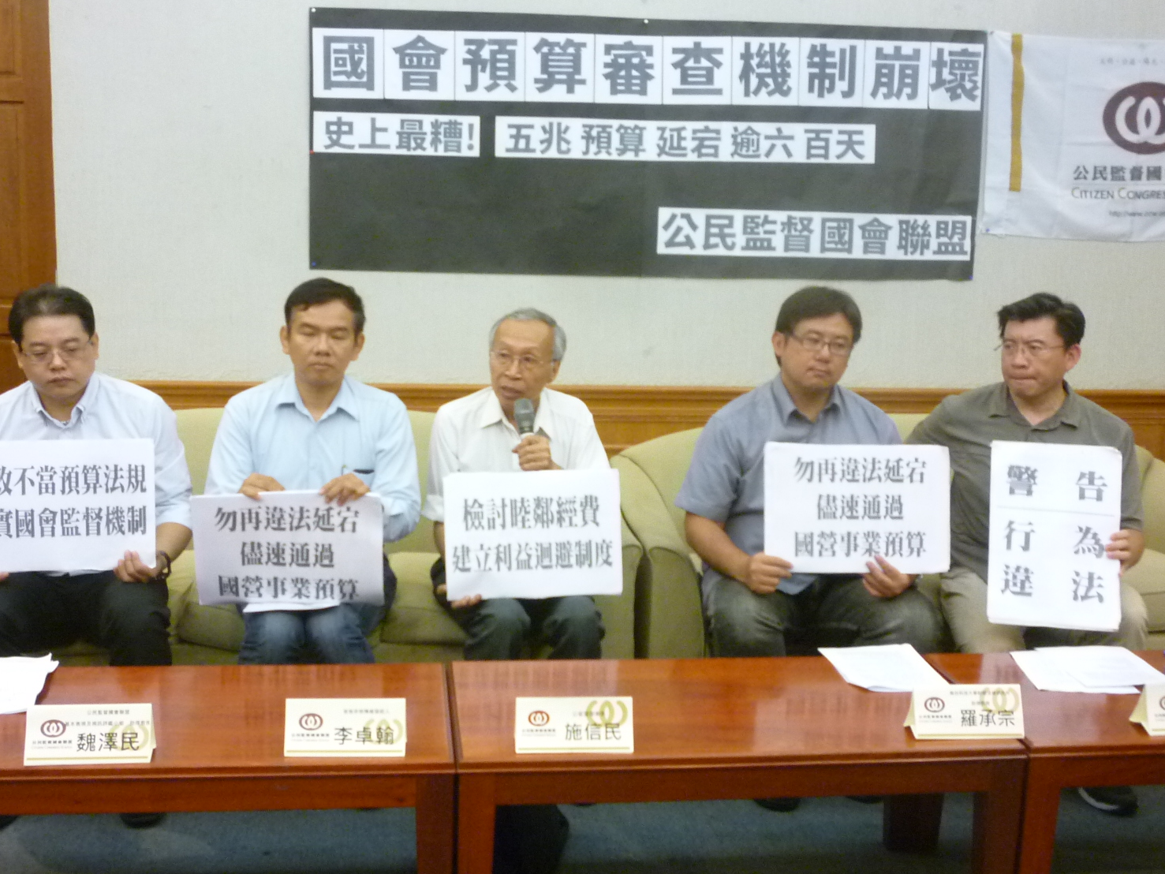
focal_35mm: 39
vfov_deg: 36.8
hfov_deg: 47.9
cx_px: 562
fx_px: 1313
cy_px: 441
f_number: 3.3
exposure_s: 1/10
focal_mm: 5.2
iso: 400
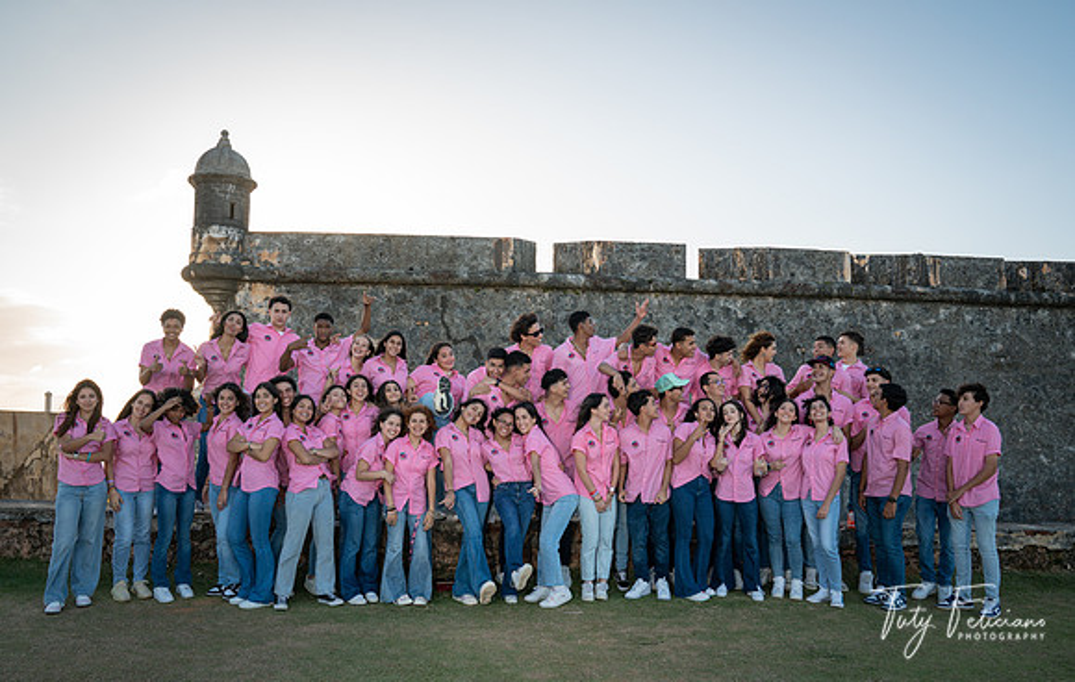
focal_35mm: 27
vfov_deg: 45.6
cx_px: 528
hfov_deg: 67.3
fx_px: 807
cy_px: 404
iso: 200
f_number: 5.6
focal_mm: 24
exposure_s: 1/250
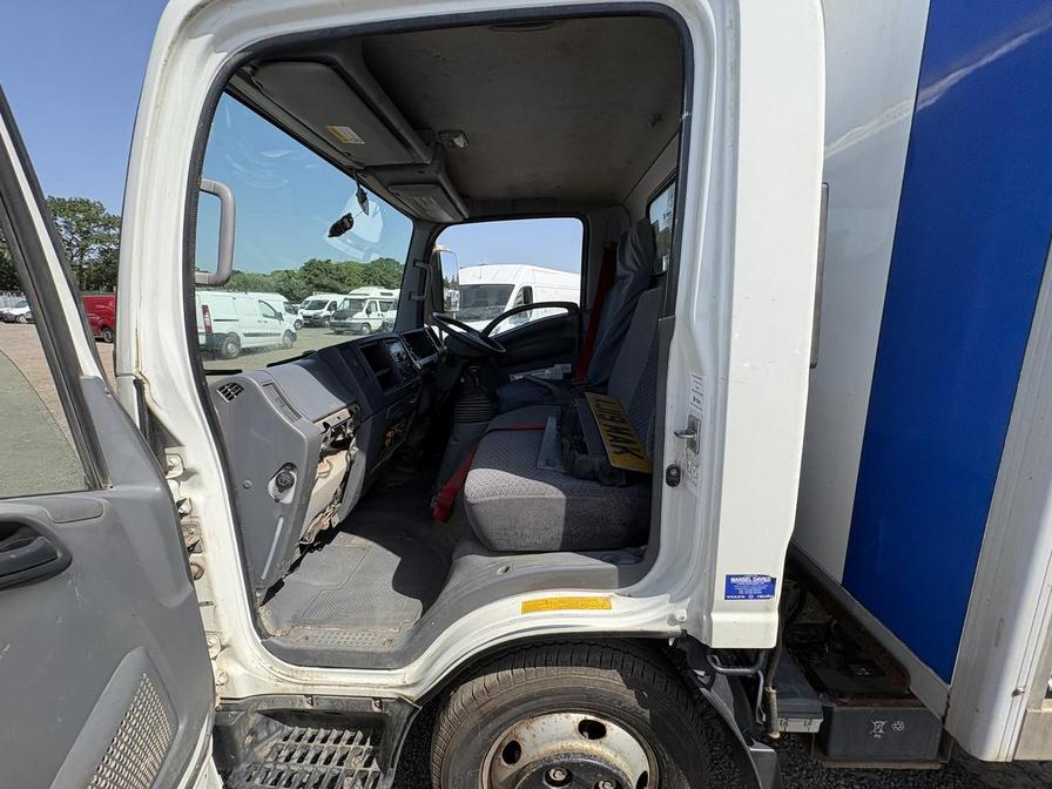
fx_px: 425
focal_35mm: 14
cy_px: 394
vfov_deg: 85.7
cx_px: 526
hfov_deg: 102.1
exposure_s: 1/1034
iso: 50
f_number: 2.2
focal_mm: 2.22
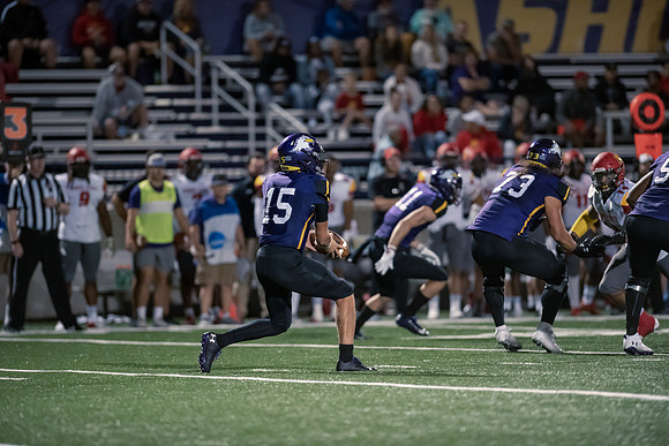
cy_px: 223
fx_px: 5576
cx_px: 334
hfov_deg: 6.9
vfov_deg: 4.6
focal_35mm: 300
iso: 6400
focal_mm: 300
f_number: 2.8
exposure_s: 1/640
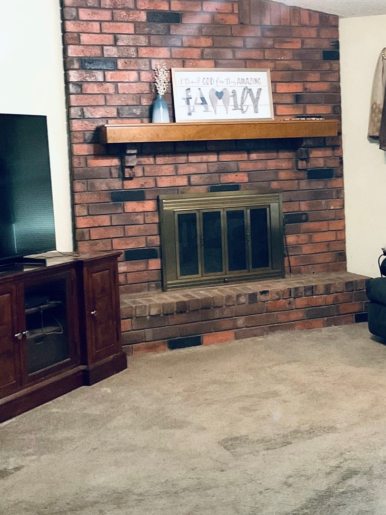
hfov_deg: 25.3
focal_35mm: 57
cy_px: 182
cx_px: 304
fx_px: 847
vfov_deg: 33.6
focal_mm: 3
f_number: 1.8
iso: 250
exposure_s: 1/40
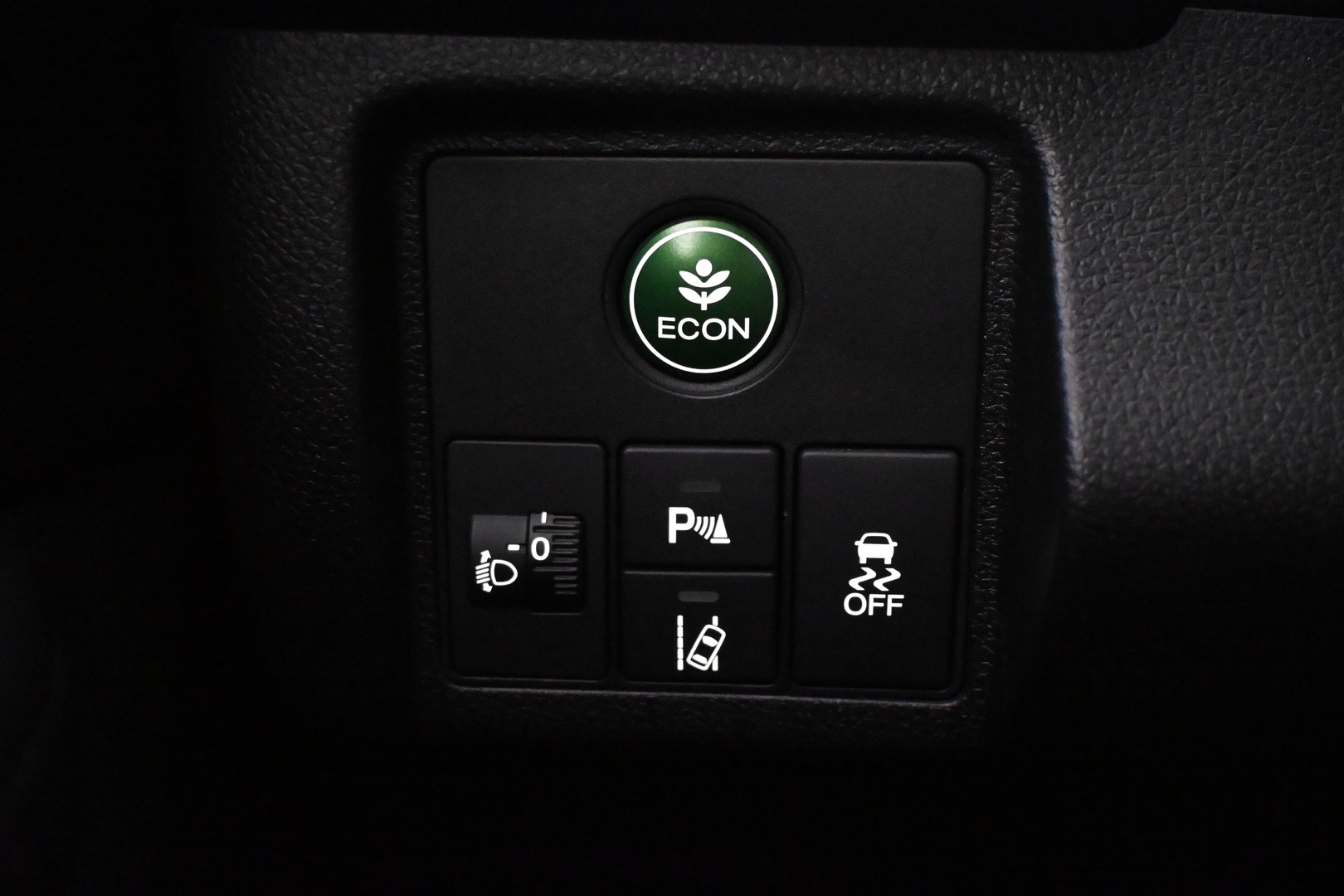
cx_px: 672
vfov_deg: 30.8
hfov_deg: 45.0
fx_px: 1624
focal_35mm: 44
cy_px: 448
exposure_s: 1/25
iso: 12800
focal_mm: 29
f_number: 4.8
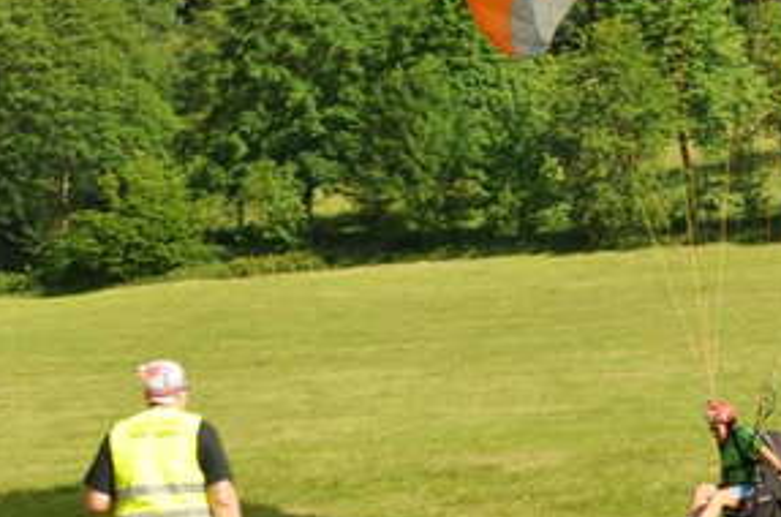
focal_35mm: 116
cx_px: 457
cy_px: 87
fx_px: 2511
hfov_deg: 17.7
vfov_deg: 11.7
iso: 200
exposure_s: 1/125
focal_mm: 28
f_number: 13
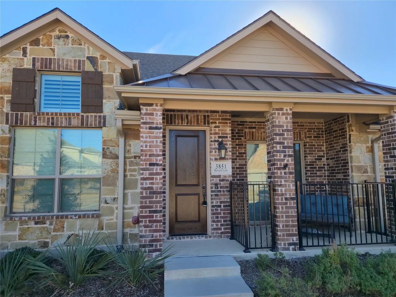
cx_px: 198
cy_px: 148
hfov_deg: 73.9
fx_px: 263
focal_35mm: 23
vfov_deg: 58.9
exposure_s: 1/957
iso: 25
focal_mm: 5.4
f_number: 1.8
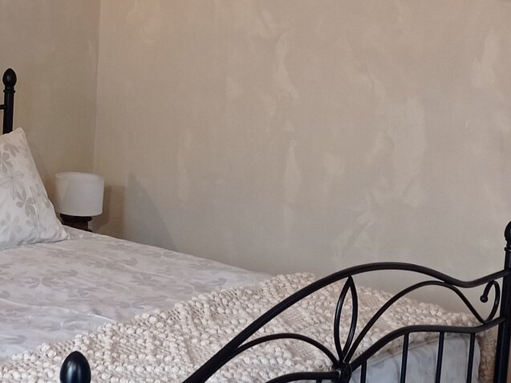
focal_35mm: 90
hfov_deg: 21.6
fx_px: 1328
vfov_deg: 16.4
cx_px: 141
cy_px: 139
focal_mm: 4.74
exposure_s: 1/33.3
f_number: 1.79
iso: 216
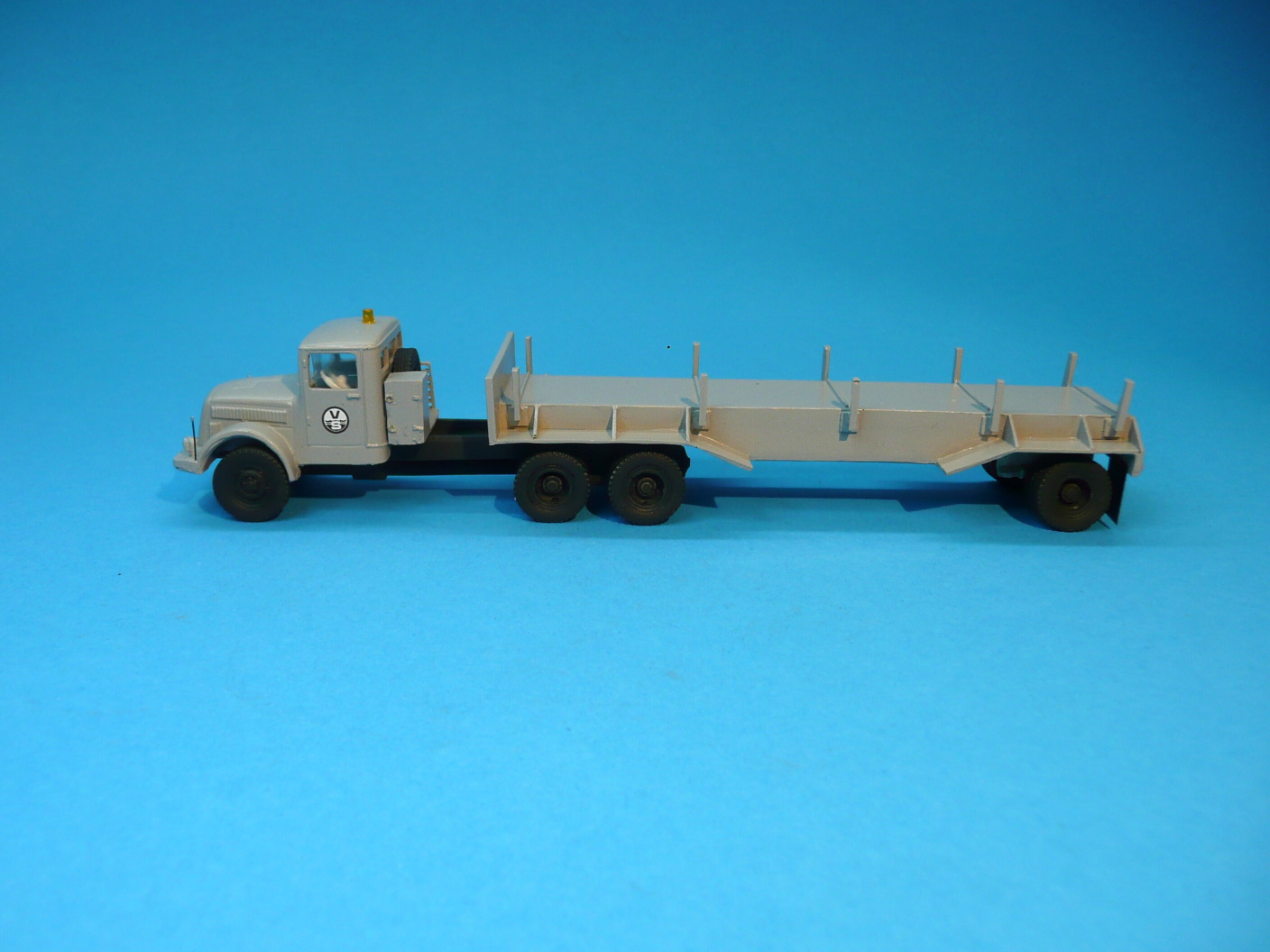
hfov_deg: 60.0
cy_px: 476
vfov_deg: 46.8
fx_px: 1101
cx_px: 635
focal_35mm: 30
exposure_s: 1/80
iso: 100
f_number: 3.4
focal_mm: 4.9
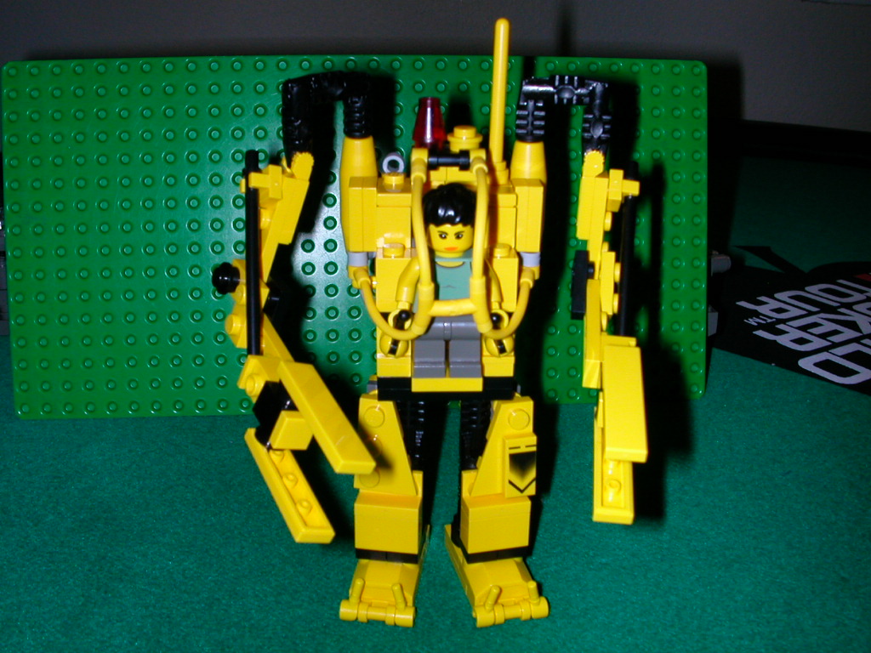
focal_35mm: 37
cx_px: 436
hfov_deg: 50.1
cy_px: 326
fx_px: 931
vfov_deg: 38.7
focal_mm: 5.6
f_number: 4.5
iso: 100
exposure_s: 1/59.9
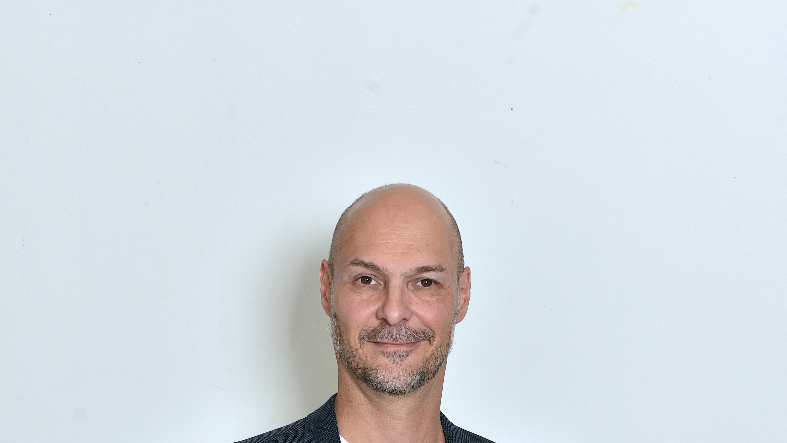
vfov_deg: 14.2
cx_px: 394
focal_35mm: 82
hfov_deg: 25.9
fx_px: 1711
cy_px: 562
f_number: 6.3
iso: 250
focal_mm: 52
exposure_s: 1/125
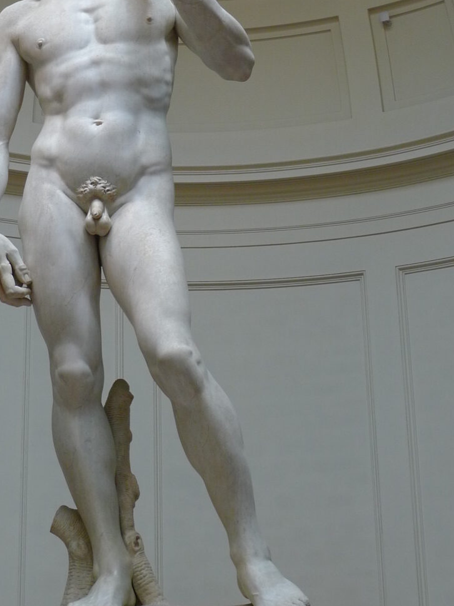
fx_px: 1470
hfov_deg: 17.4
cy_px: 138
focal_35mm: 84
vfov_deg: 23.0
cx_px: 105
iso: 200
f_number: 2.6
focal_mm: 10
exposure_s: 1/80
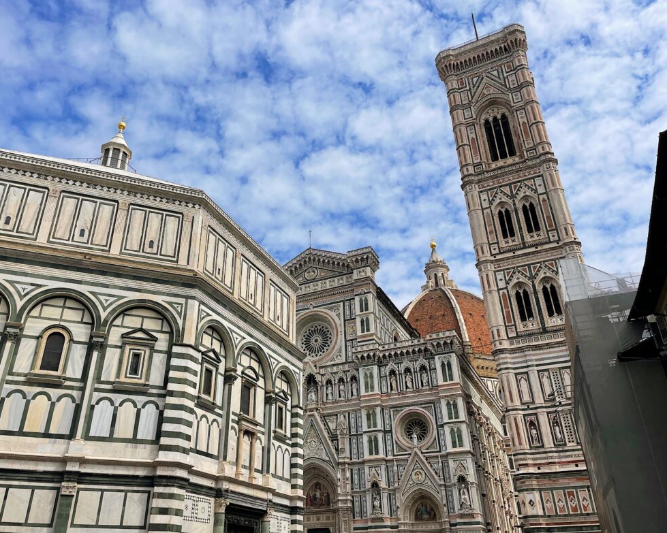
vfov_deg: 51.5
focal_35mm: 28
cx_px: 301
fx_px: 553
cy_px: 269
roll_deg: +0.4
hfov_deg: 62.1
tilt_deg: +29.4
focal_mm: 4.2
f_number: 1.6
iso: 32
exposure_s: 1/6494
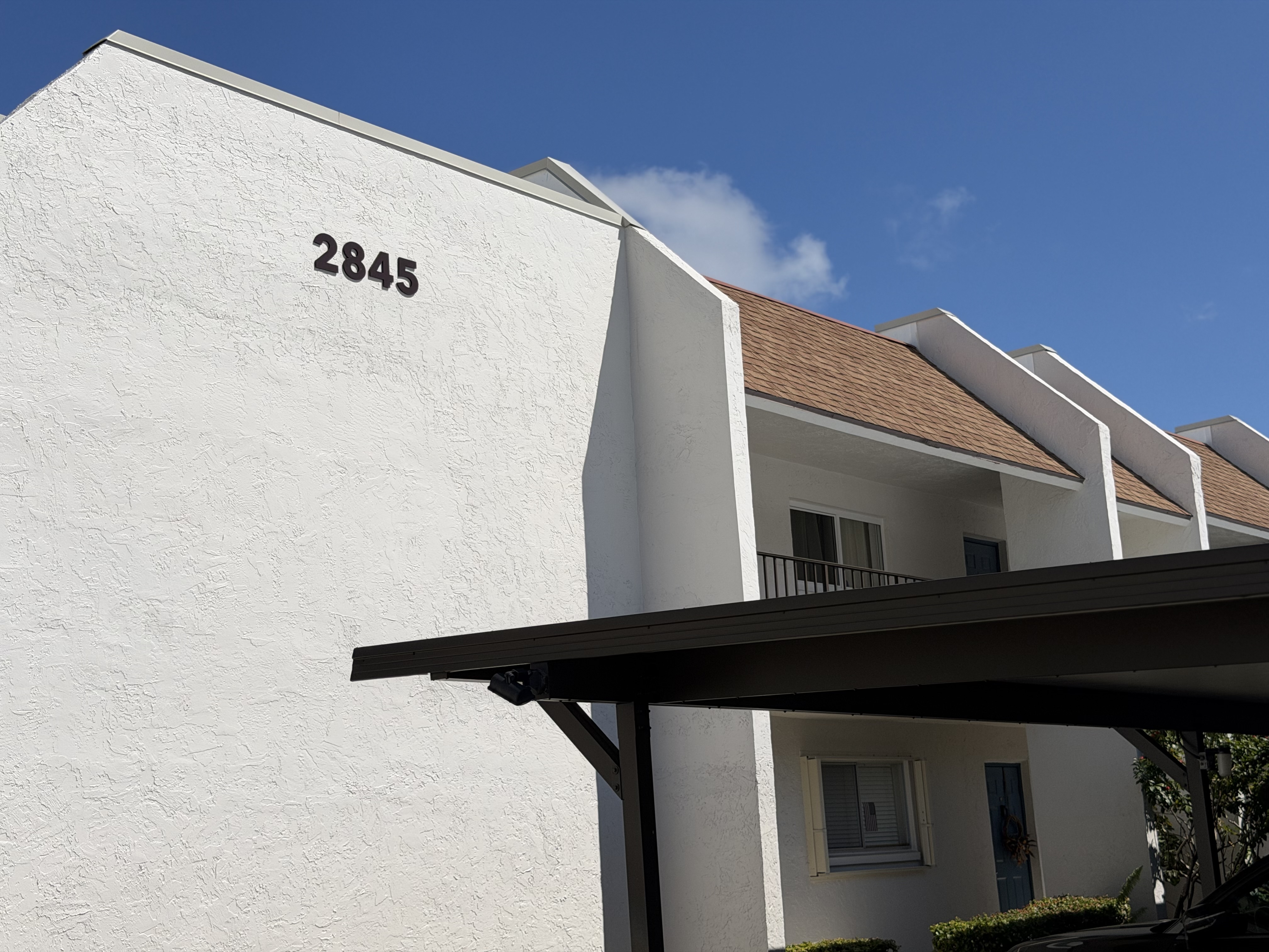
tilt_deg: +12.9
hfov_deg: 39.7
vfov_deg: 30.3
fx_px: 1760
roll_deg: +2.1
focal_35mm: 48
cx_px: 634
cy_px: 476
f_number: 1.78
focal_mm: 6.76
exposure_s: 1/11364
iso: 80
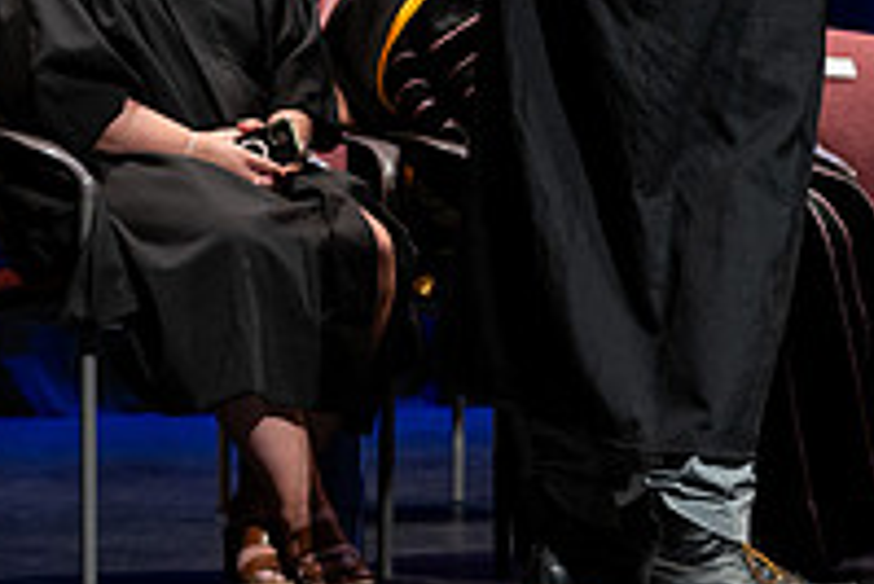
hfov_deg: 10.0
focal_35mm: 204
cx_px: 892
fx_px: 4956
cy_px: -20
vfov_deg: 6.7
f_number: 2.8
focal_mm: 70
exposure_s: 1/250
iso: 500
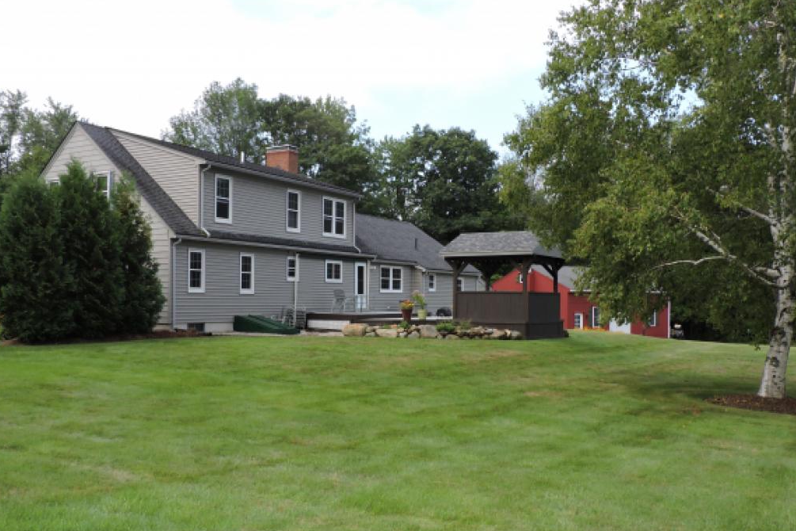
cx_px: 397
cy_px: 297
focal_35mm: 35
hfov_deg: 54.4
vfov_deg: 37.8
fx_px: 774
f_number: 3.2
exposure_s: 1/1600
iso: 400
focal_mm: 5.9
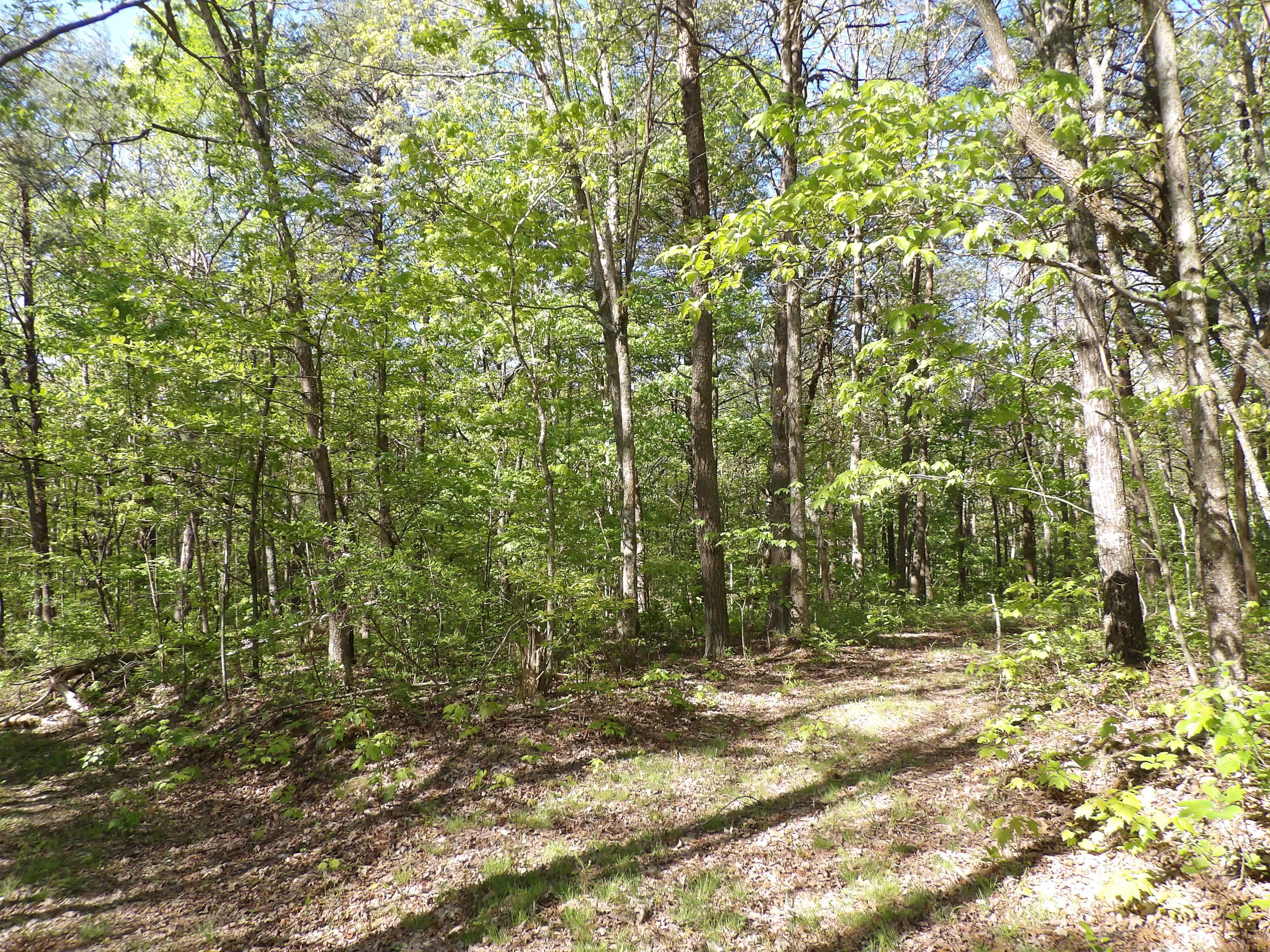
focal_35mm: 24
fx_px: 881
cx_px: 635
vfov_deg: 56.8
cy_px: 476
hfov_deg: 71.6
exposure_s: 1/159
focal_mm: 4.3
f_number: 3.2
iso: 100
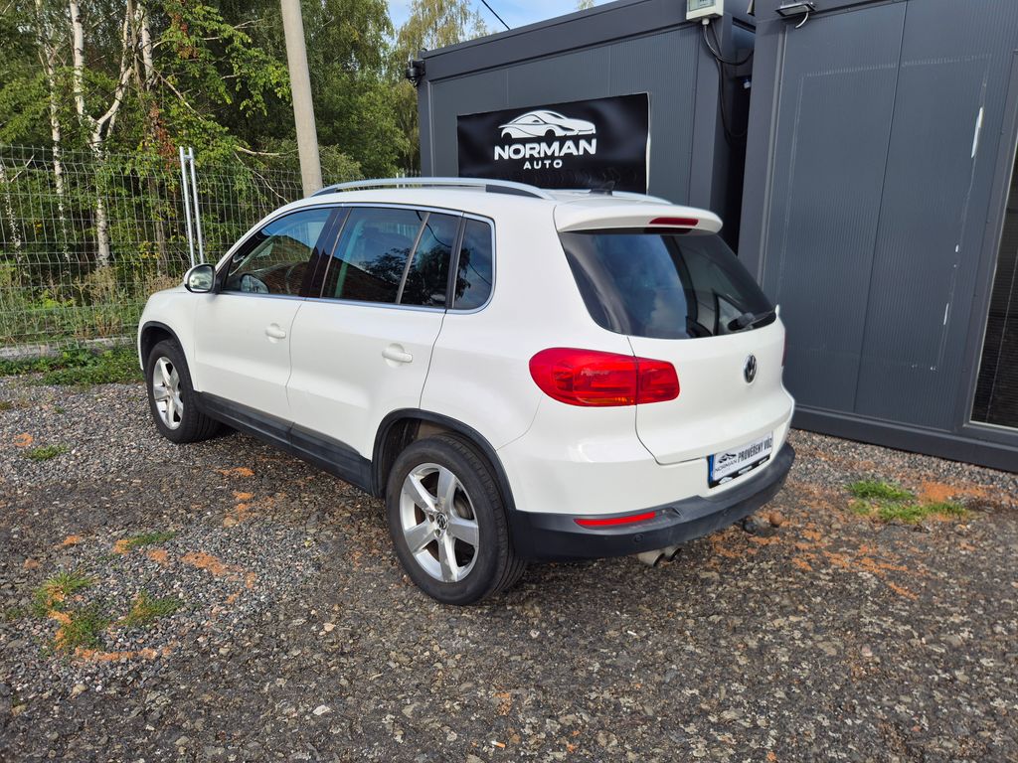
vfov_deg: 58.9
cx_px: 509
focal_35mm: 23
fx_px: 676
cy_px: 382
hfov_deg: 73.9
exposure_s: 1/908
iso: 25
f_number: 1.8
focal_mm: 5.4
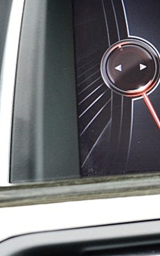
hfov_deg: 8.2
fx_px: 1061
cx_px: 334
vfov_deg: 13.6
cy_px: 7
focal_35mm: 152
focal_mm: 32
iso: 800
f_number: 8
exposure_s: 1/60
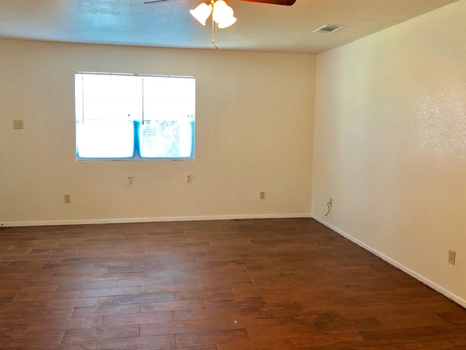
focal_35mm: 31
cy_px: 165
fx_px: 417
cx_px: 233
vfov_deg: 45.5
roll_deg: -0.9
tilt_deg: -5.6
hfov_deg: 58.3
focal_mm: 3.99
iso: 40
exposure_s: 1/20
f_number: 1.8
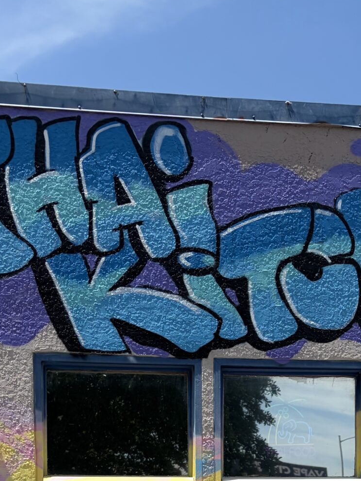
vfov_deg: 26.3
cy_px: 552
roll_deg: -0.5
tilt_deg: -1.4
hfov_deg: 21.9
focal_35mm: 67
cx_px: 210
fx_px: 931
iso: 64
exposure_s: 1/4608
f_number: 1.6
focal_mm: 5.96
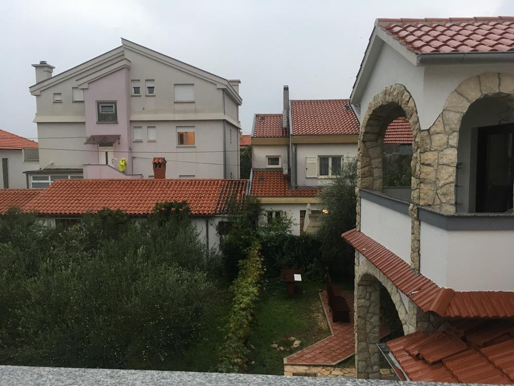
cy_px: 193
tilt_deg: -4.6
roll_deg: -0.4
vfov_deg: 48.2
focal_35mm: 29
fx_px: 431
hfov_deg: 61.7
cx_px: 257
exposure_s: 1/33
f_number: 2.2
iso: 100
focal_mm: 4.15
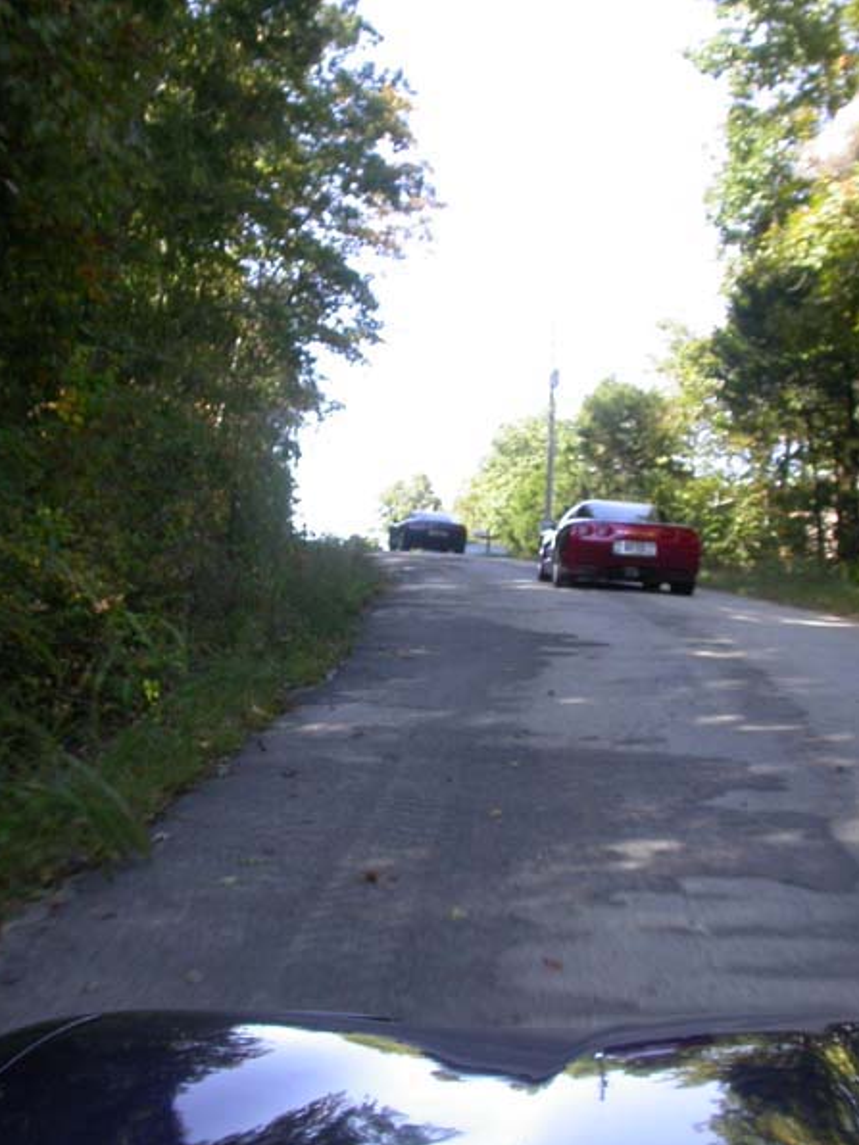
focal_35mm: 51
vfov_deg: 37.5
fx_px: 1687
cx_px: 348
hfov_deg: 28.5
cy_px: 574
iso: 100
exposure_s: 1/119
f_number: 4.2
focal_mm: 7.85
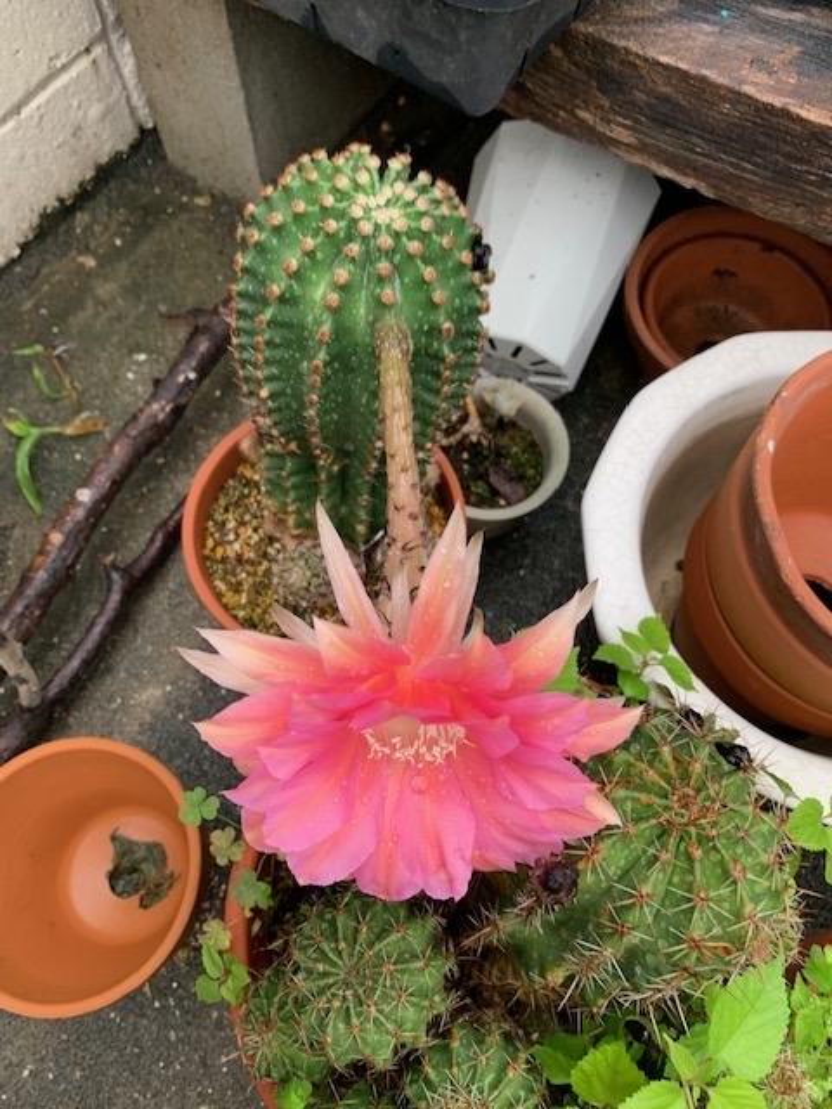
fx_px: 833
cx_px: 416
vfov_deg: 67.3
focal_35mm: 26
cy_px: 554
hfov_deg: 53.1
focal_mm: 4.25
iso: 64
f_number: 1.8
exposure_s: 1/121
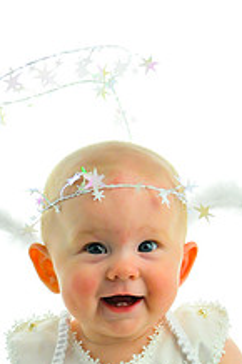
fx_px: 1717
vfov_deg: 12.0
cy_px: 362
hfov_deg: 8.1
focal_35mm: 170
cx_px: 114
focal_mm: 55
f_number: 5
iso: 800
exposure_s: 1/200
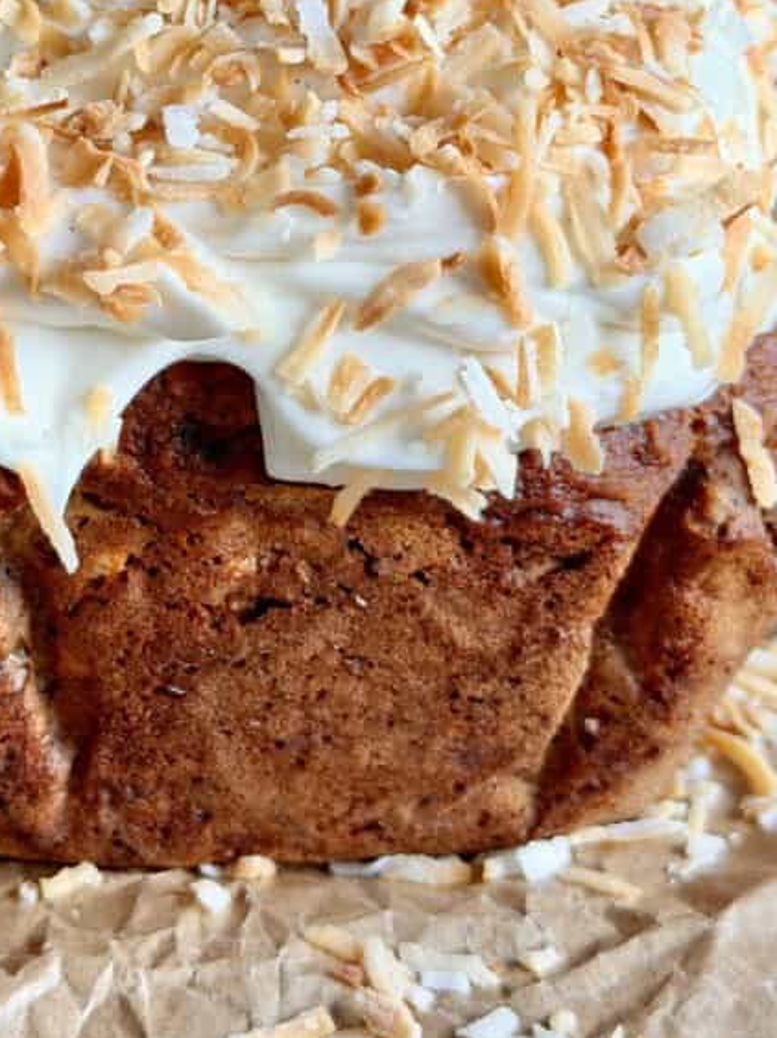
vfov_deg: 23.3
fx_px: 2486
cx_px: 209
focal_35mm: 83
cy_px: 243
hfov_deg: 17.7
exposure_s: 1/71
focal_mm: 6.8
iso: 100
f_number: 1.8
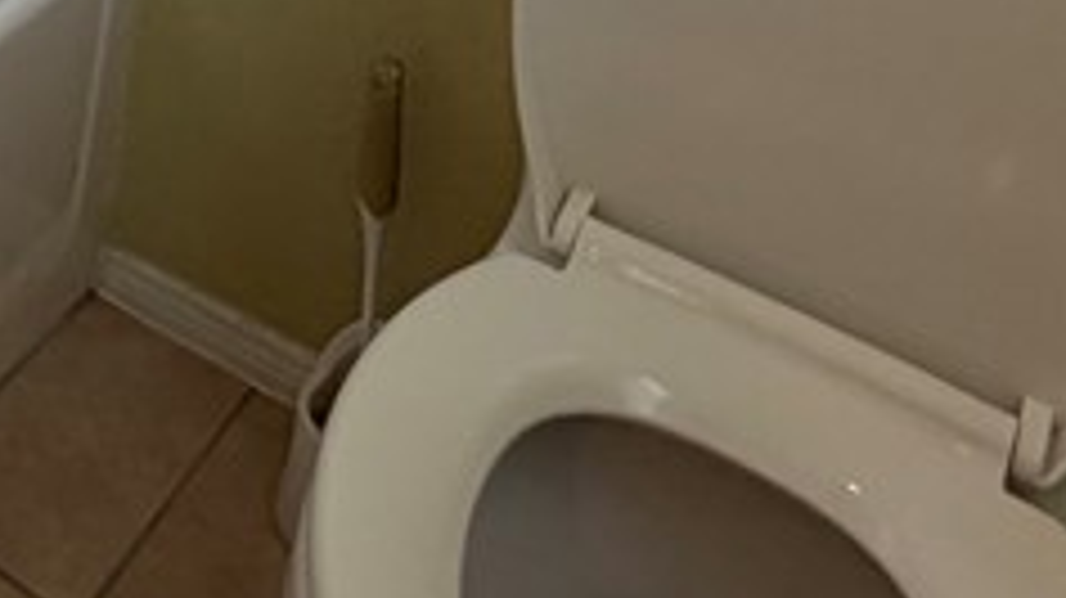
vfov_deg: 14.4
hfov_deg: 26.8
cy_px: -683
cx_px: -333
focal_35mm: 66
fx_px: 1865
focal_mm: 2.22
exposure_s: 1/120
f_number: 2.2
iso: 160
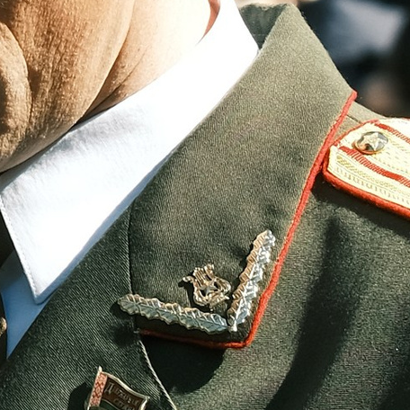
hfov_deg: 2.3
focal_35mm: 751
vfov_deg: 2.3
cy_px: 259
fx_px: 10064
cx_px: -294
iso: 250
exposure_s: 1/200
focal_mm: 70
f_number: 8
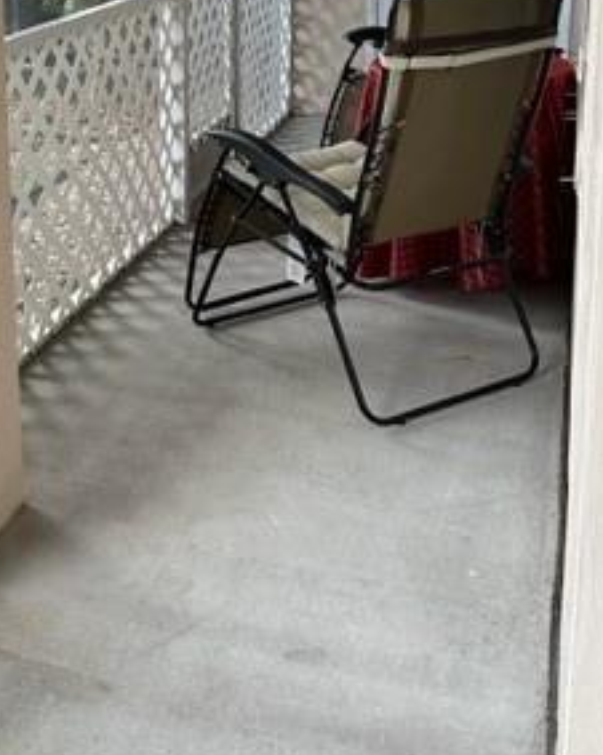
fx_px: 1184
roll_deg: +1.5
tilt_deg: -10.1
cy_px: 88
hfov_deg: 27.6
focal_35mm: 53
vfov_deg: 33.7
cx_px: 64
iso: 250
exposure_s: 1/106
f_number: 1.78
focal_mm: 6.86
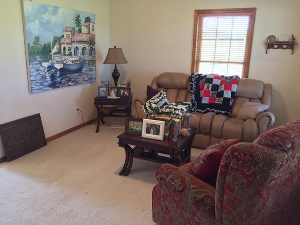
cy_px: 112
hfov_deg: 61.7
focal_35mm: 29
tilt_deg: -15.7
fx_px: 251
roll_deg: -0.7
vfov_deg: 48.2
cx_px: 150
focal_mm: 4.15
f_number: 2.2
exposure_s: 1/30
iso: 125
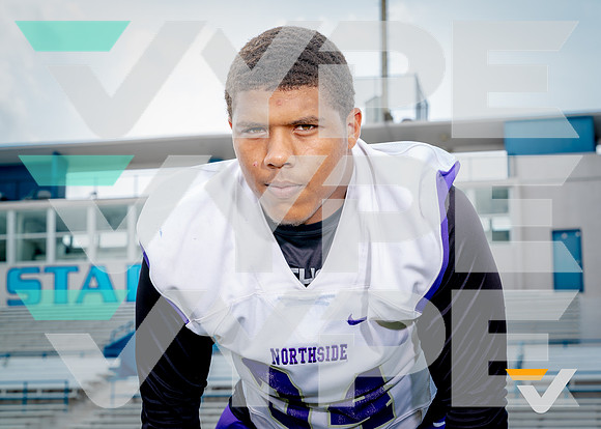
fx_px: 1250
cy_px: 214
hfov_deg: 27.0
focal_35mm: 73
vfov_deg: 19.5
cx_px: 314
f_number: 8
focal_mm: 70
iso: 100
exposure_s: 1/125
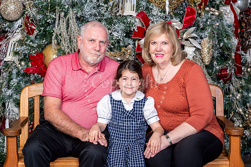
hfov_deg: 23.9
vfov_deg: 16.1
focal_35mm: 85
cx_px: 126
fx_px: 592
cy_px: 84
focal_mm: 85
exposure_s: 1/125
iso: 400
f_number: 8
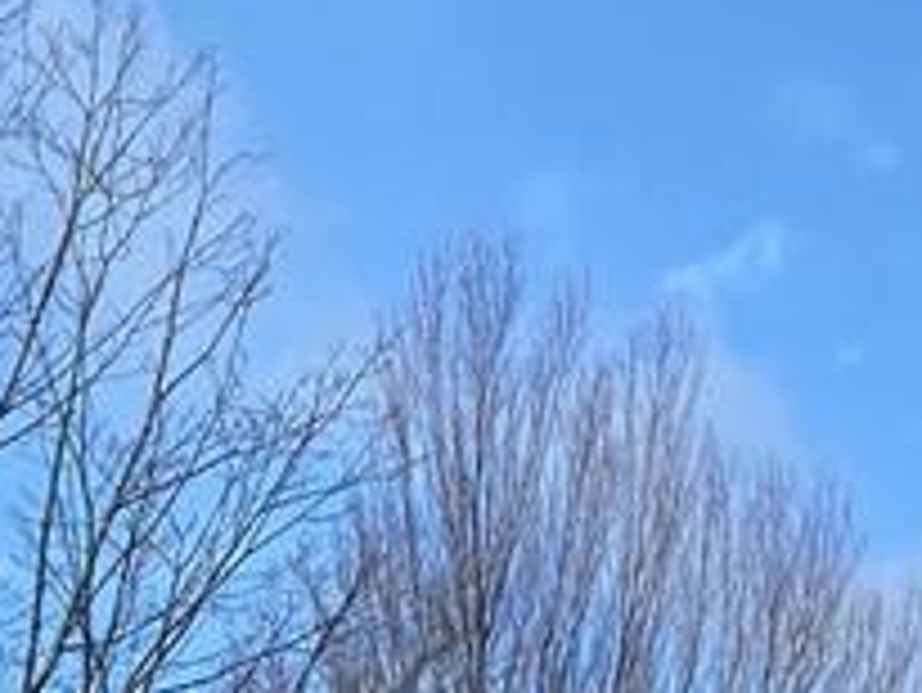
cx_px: -607
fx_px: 3465
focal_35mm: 130
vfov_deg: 10.3
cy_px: 1490
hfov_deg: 13.9
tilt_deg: +3.2
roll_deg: -2.1
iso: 32
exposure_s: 1/1701
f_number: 1.8
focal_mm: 4.25
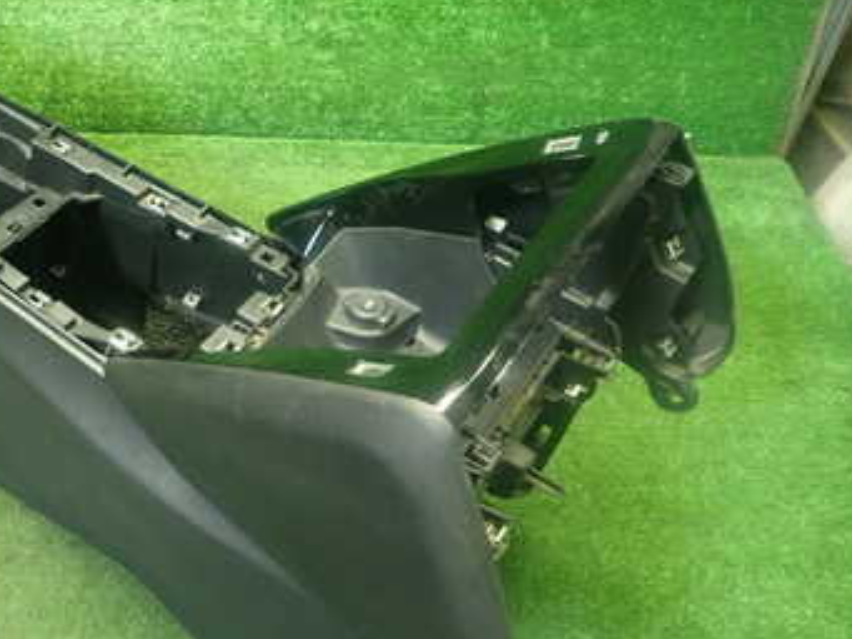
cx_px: 155
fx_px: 1083
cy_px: 367
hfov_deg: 40.9
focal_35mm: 44
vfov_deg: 32.8
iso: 250
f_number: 2
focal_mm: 4.5
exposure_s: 1/30
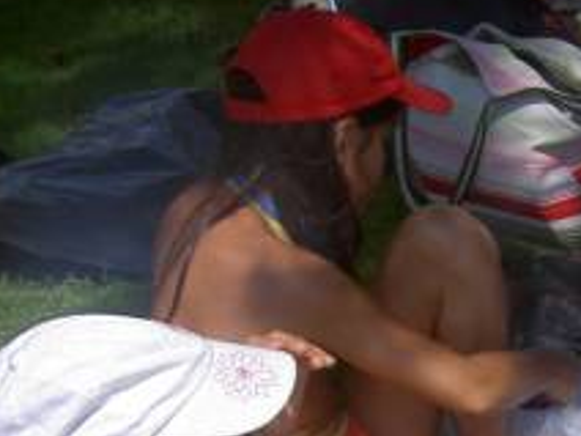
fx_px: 2467
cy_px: 559
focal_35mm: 147
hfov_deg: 13.2
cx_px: 633
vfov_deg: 9.9
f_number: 4.7
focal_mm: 8
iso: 100
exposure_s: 1/800
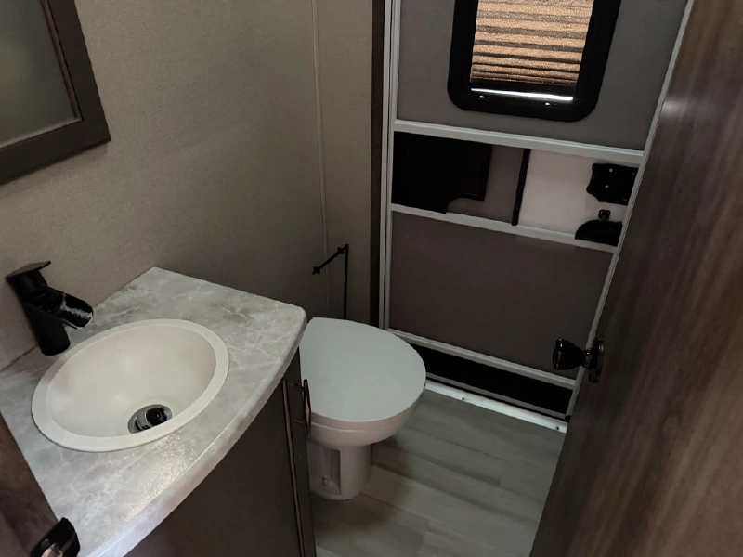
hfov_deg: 71.6
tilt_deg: -28.4
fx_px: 515
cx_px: 372
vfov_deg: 56.8
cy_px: 278
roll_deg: -0.5
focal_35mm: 24
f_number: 1.78
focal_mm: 6.76
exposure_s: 1/30
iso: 1000
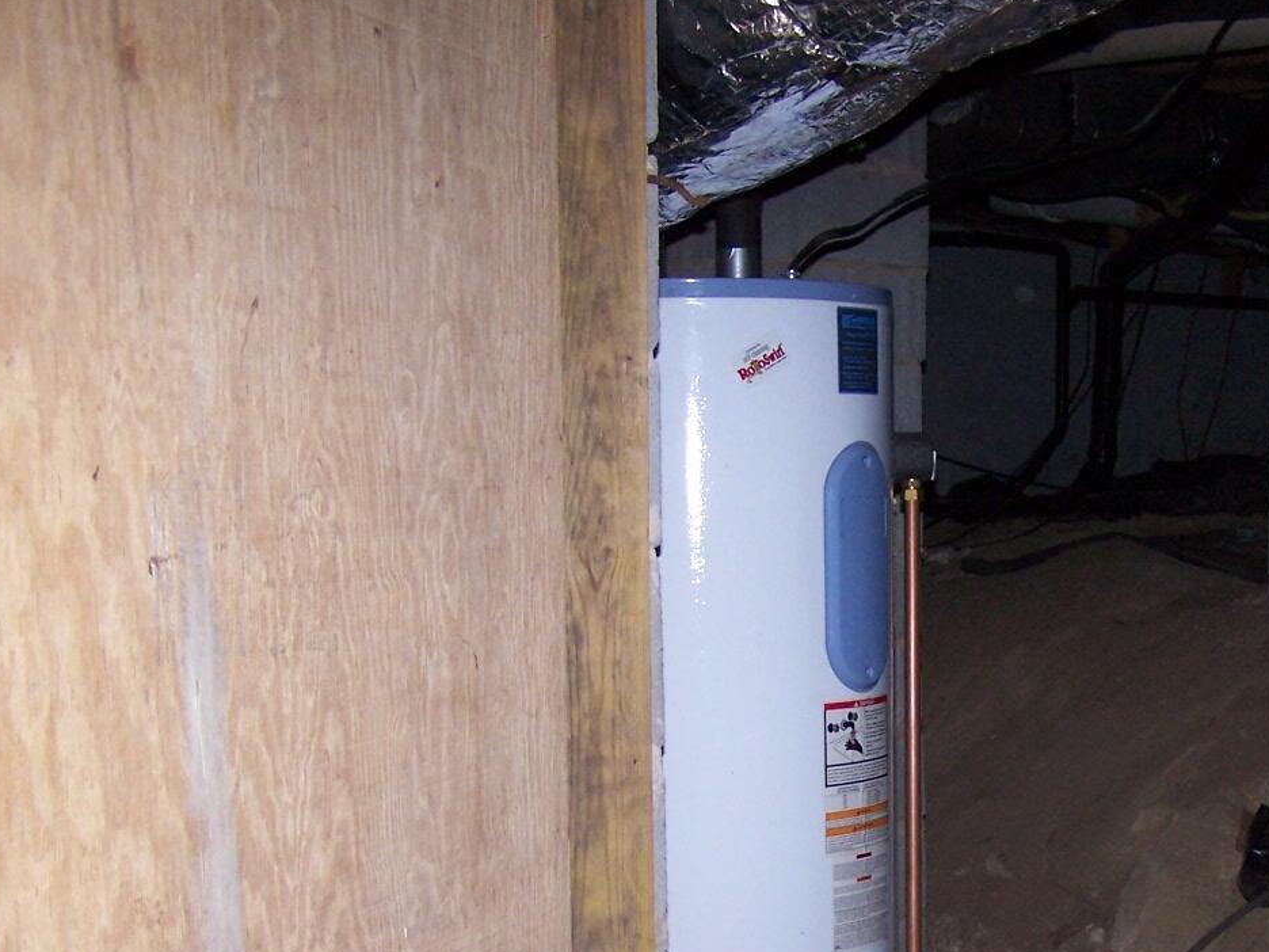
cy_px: 761
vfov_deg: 23.0
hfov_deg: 30.2
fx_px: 2310
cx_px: 972
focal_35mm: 63
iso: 140
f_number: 2.8
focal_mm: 6.3
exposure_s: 1/60
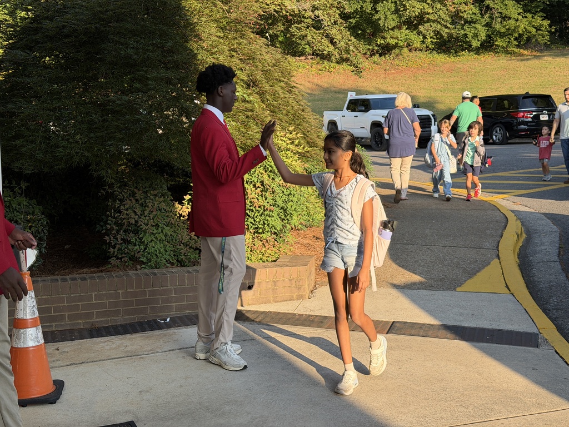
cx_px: 284
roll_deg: -0.2
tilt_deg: -2.4
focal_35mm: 48
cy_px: 214
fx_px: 789
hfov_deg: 39.7
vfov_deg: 30.3
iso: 64
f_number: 1.78
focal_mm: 6.76
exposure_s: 1/895
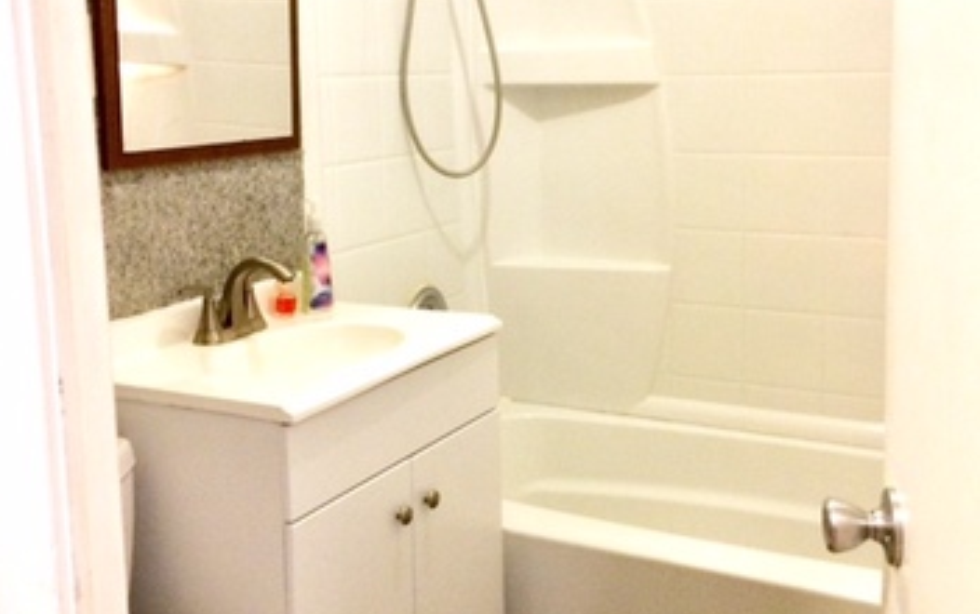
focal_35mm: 42
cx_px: 483
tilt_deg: -10.0
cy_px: 232
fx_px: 1123
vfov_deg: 30.5
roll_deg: +2.4
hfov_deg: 47.2
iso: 160
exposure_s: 1/30
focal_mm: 4.15
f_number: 2.2
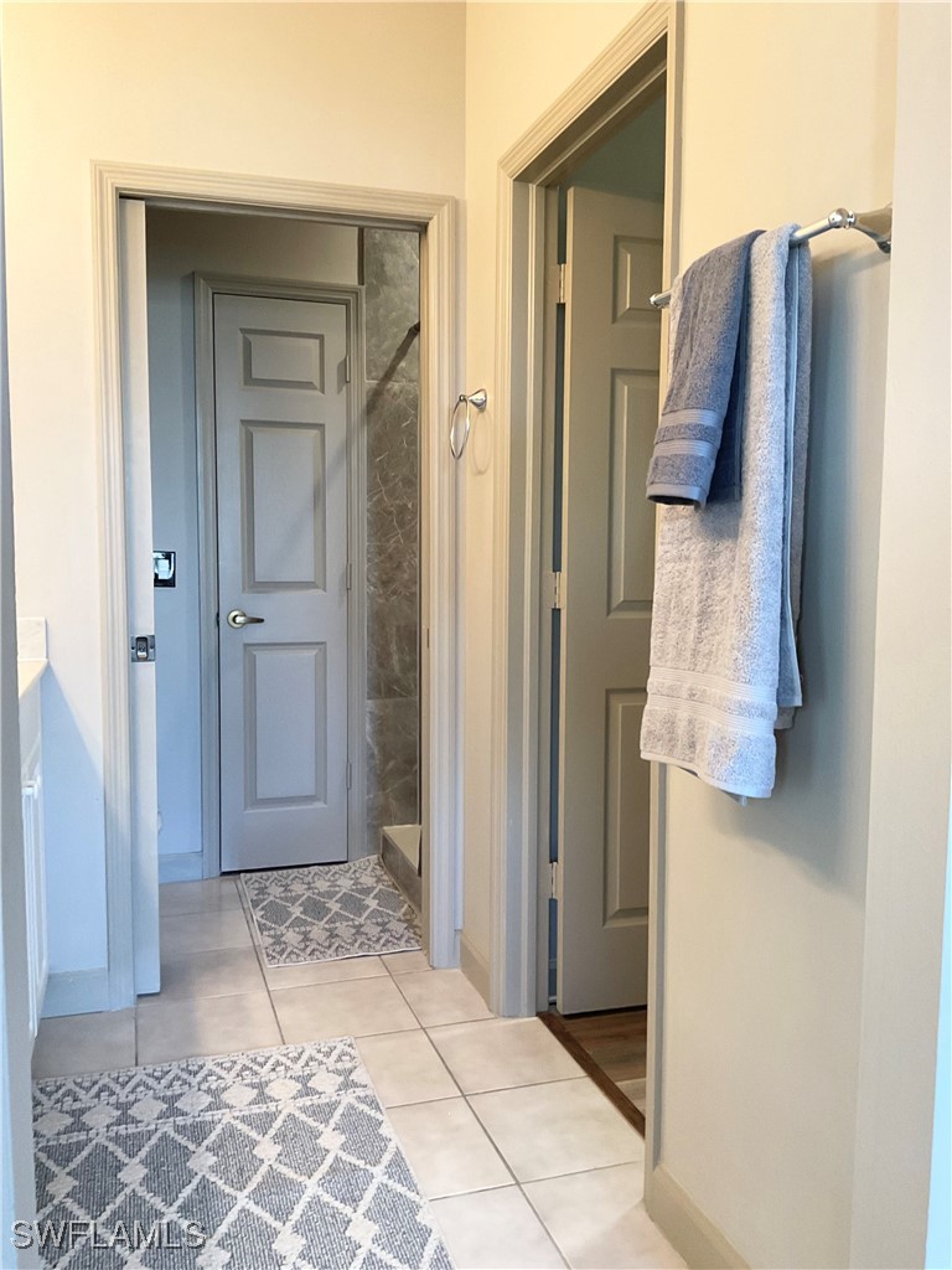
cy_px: 635
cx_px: 476
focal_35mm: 29
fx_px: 1063
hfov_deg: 48.2
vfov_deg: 61.7
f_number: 1.8
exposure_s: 1/60
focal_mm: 3
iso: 125
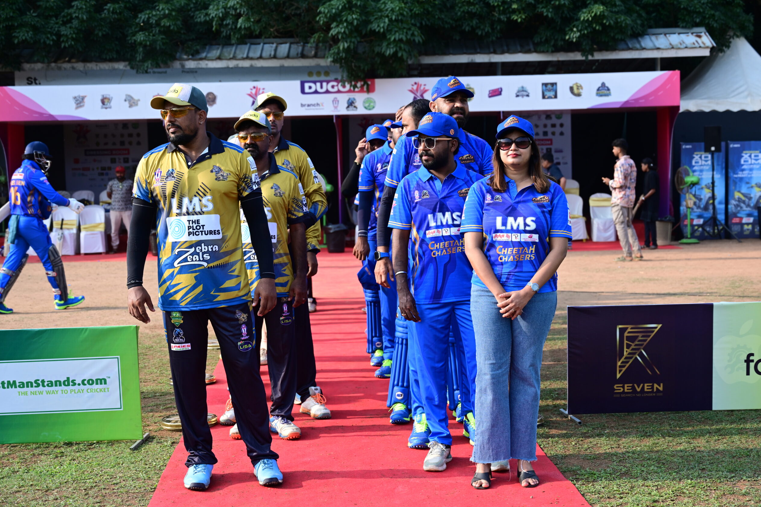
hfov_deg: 37.5
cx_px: 387
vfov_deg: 25.5
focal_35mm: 53
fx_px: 1120
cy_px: 250
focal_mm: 52
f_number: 4
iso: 250
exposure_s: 1/800
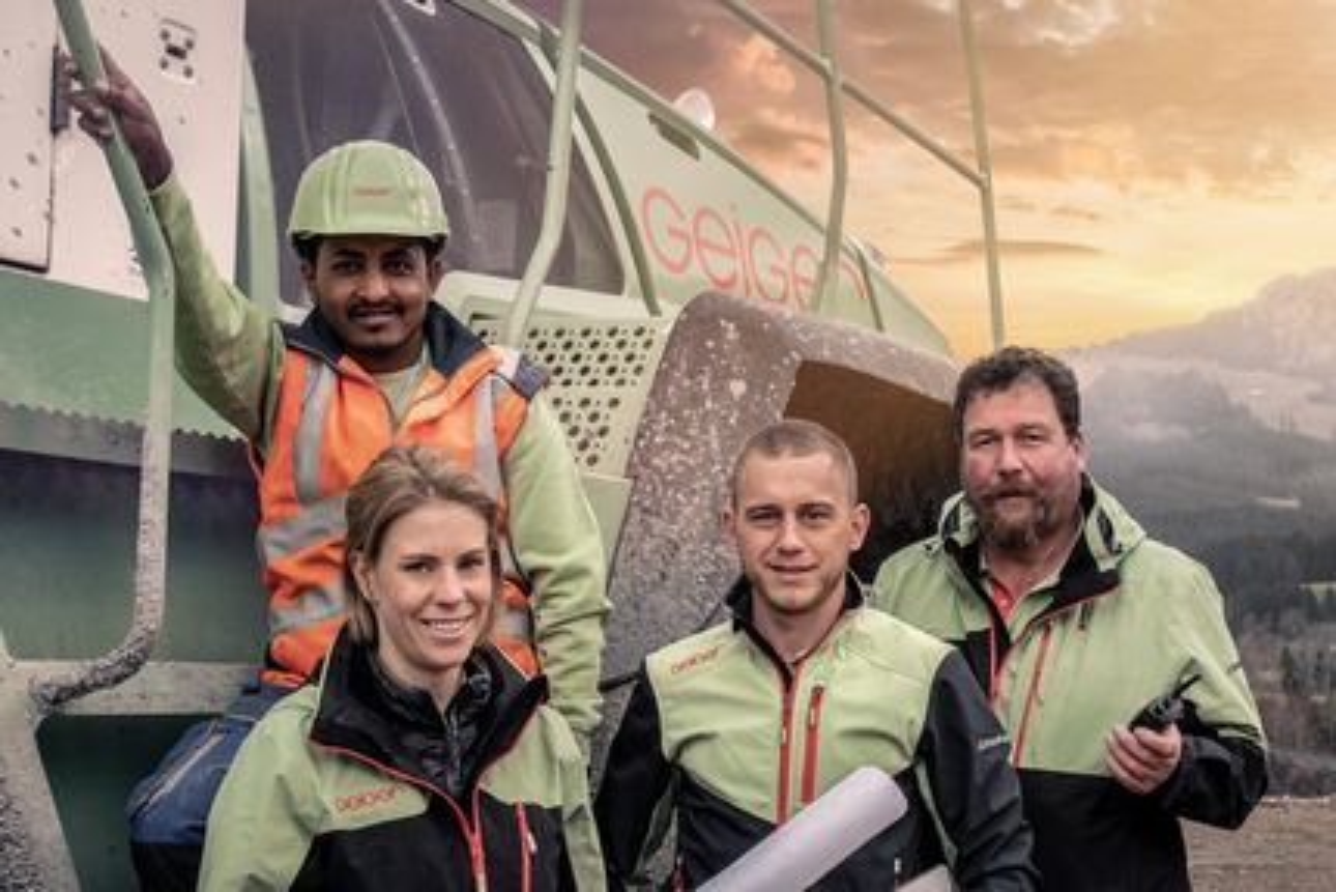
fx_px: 1448
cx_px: 668
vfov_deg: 34.2
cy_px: 446
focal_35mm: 39
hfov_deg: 49.5
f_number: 9
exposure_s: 1/160
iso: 500
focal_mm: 39
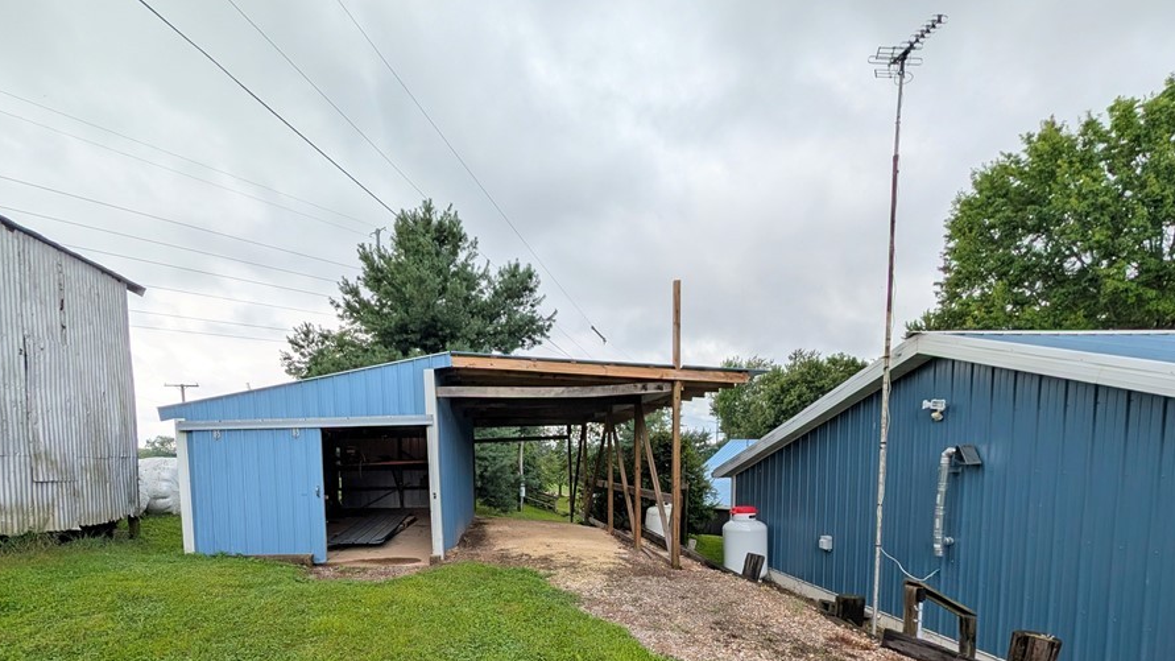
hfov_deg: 102.6
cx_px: 527
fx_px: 467
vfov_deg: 66.1
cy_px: 496
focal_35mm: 15
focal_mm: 2.02
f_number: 1.7
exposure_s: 1/1300
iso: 46
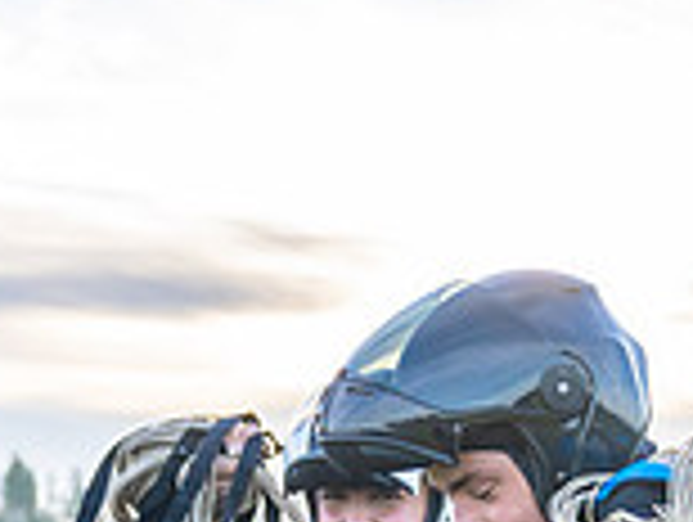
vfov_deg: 12.5
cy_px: 803
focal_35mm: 112
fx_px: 2246
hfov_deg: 17.3
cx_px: 626
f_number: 3.2
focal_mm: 31
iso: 1000
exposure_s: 1/2000
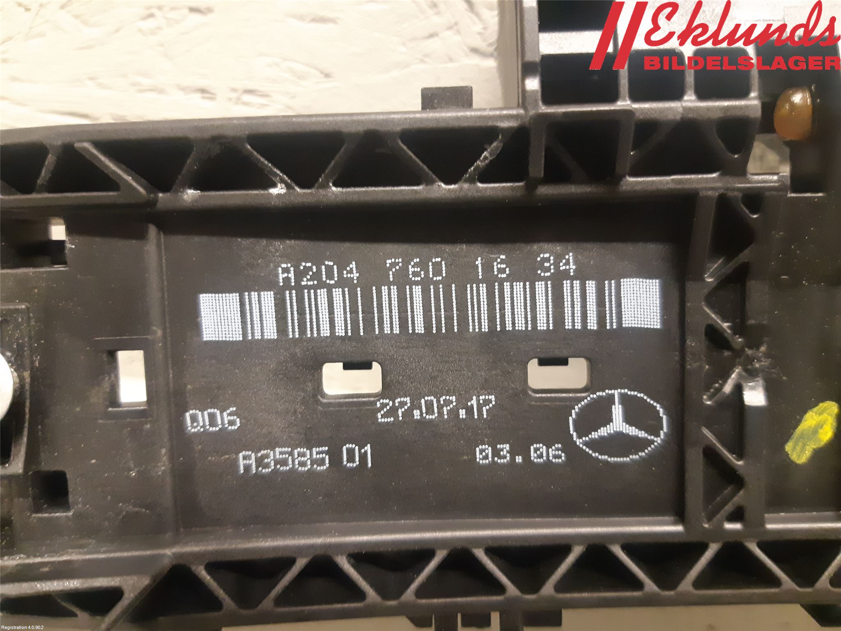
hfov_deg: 67.3
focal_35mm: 26
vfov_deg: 53.1
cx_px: 420
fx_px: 632
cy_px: 316
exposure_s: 1/25
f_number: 1.7
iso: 500
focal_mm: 3.93
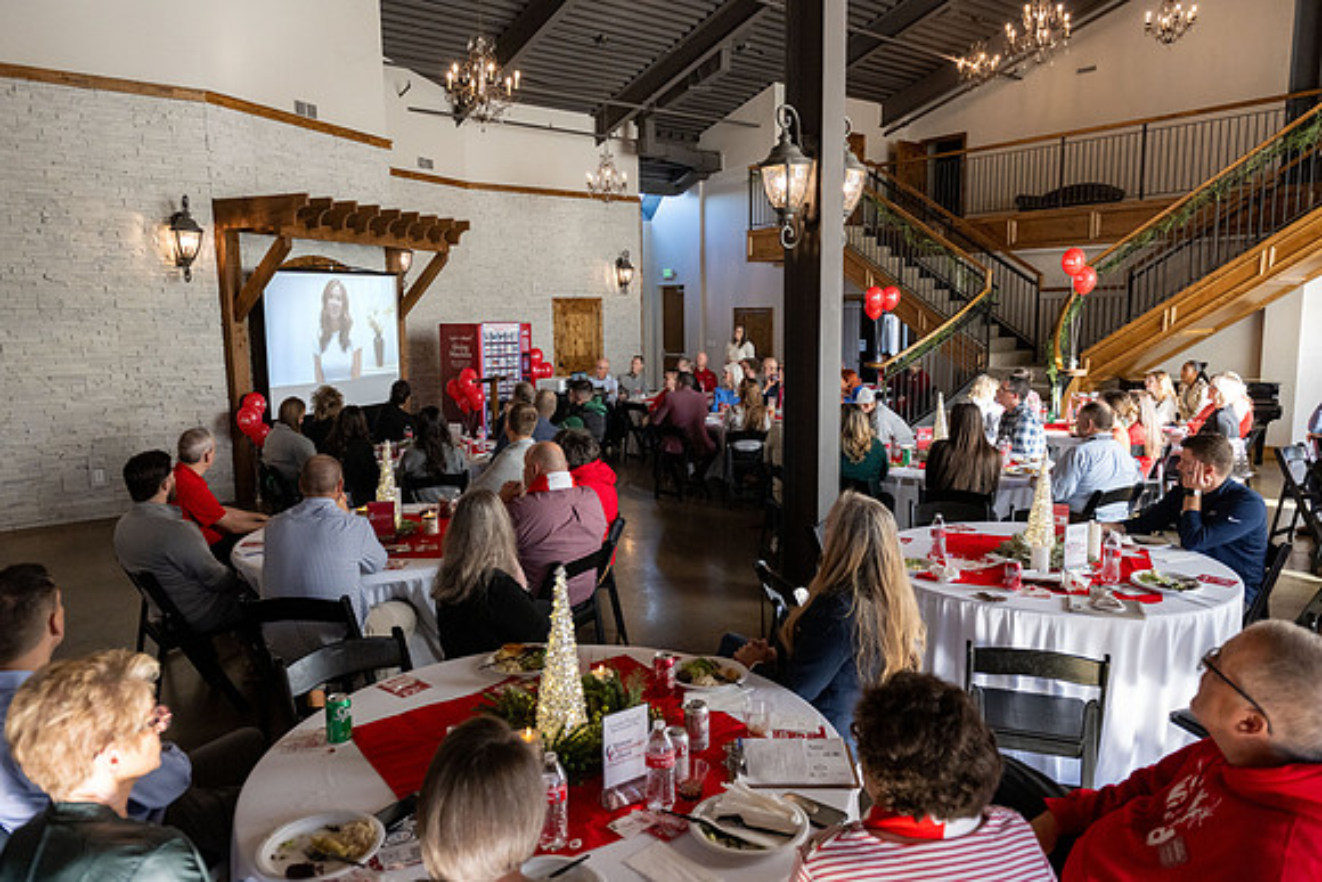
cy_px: 441
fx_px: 881
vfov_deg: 53.2
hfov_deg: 73.7
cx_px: 661
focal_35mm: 24
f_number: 4
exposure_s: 1/500
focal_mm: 24
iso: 2500
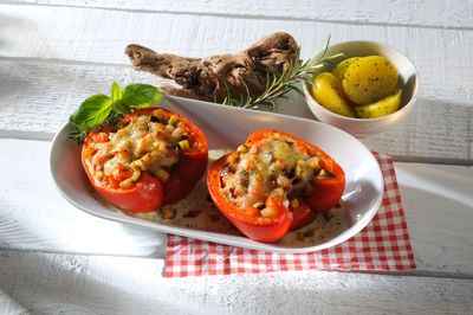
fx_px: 985
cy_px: 158
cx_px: 236
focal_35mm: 75
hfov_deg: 27.0
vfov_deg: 18.2
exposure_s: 1/25
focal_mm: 50
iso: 200
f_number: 16
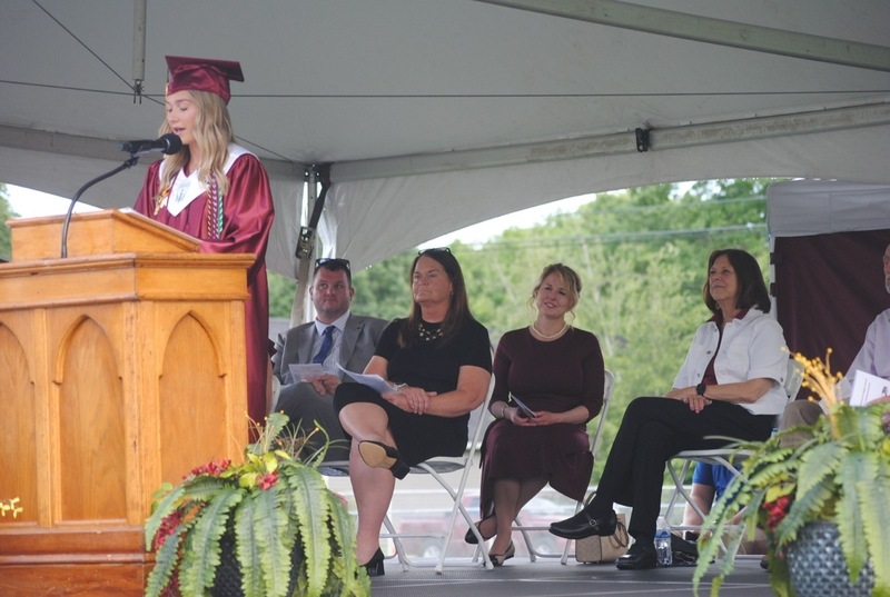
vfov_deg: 9.7
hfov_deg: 14.4
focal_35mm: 142
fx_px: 3530
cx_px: 445
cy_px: 298
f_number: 4.5
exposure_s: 1/125
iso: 220
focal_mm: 95
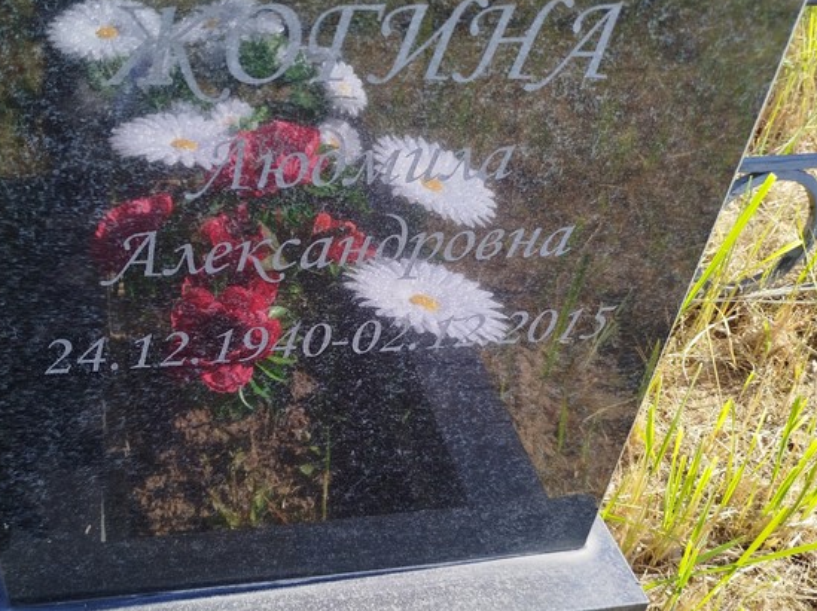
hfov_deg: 51.9
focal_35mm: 35
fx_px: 826
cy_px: 297
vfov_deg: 40.7
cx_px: 286
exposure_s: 1/336
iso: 50
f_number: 1.7
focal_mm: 5.31
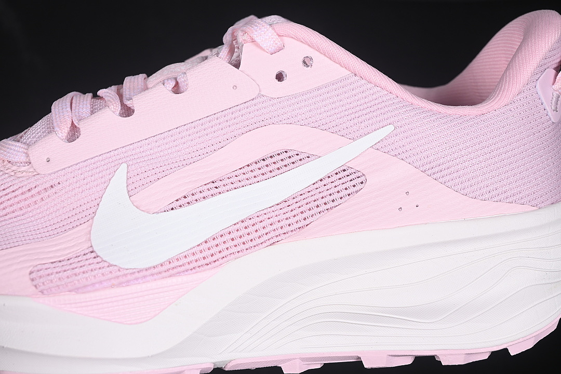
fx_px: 1169
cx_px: 280
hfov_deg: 27.0
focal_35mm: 75
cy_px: 187
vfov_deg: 18.2
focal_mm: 50
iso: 160
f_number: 7.1
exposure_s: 1/80
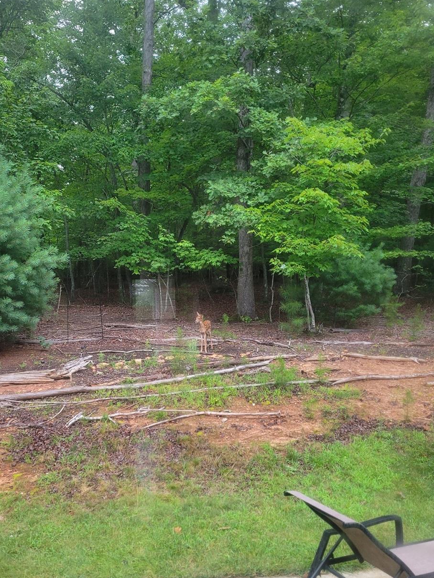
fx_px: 551
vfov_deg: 55.3
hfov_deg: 42.6
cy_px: 300
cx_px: 161
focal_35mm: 33
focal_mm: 5.4
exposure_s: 1/60
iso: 160
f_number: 1.8
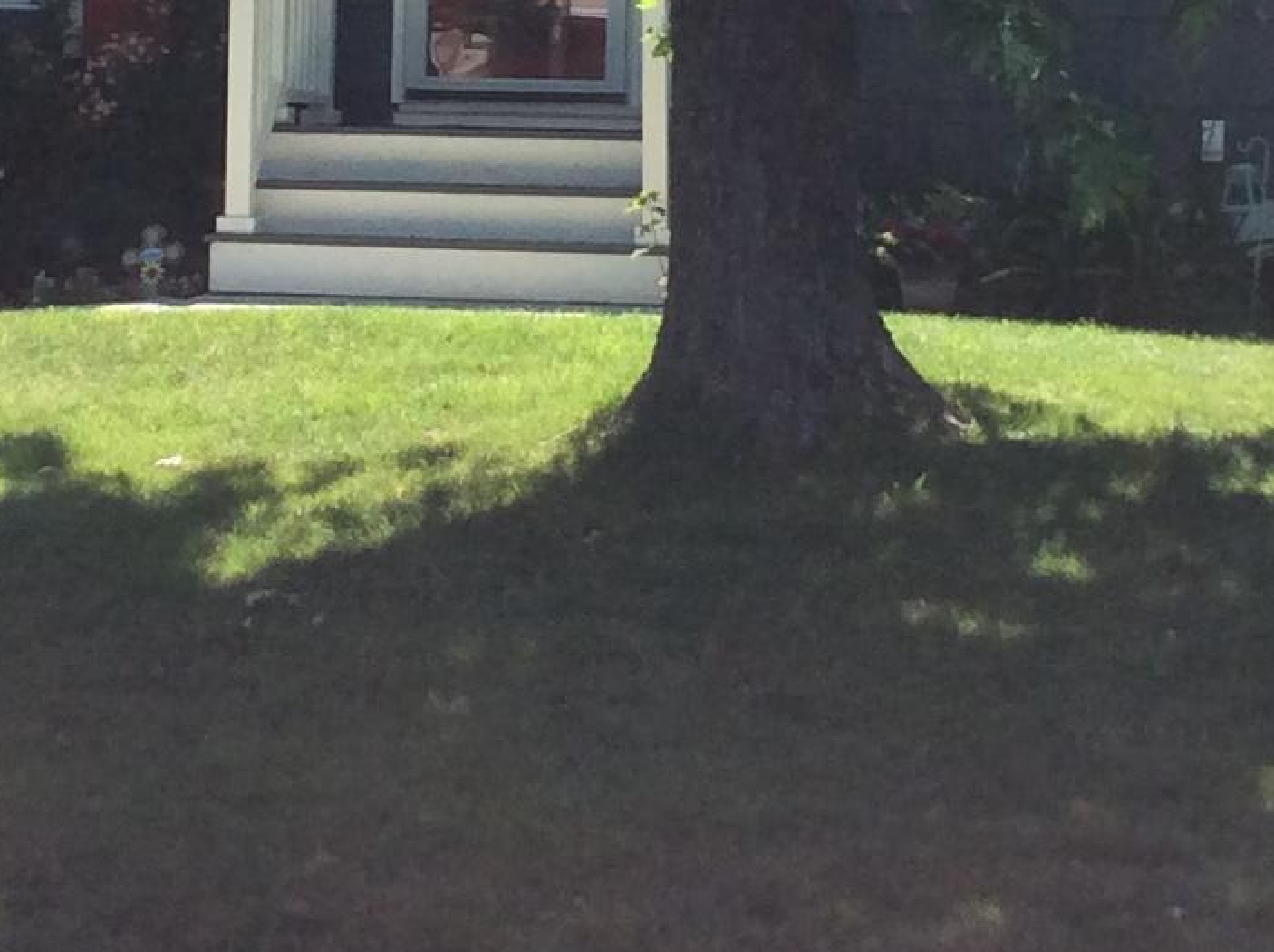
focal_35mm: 118
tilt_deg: +1.6
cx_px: 712
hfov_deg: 16.7
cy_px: -116
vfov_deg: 12.3
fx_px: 4336
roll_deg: +1.4
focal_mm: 3.3
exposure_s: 1/539
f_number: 2.4
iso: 32
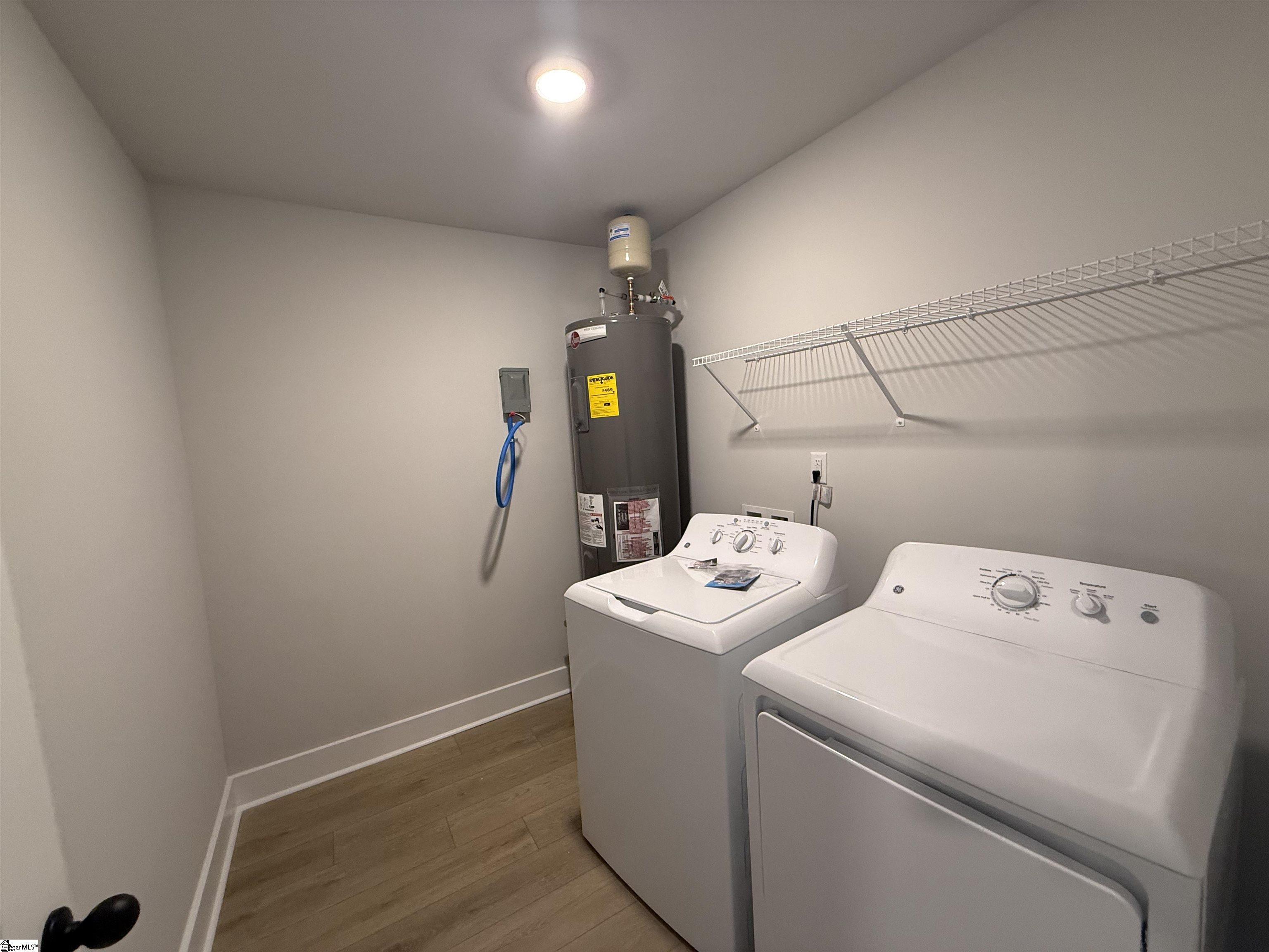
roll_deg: +3.1
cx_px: 634
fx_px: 513
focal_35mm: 14
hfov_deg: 102.1
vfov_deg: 85.7
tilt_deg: -5.0
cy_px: 476
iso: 250
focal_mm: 2.22
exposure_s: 1/60
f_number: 2.2
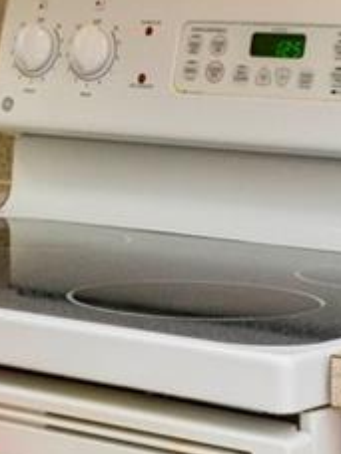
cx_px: 96
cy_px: -98
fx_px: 2036
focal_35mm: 155
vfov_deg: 12.4
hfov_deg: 9.6
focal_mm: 23
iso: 1000
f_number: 14
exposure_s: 1/10
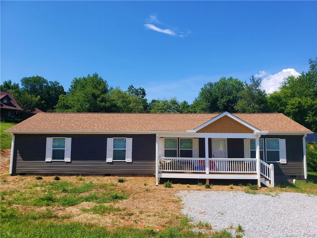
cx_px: 158
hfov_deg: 67.3
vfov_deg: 53.1
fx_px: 238
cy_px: 119
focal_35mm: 26
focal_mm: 4.3
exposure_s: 1/1258
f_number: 2.4
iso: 50
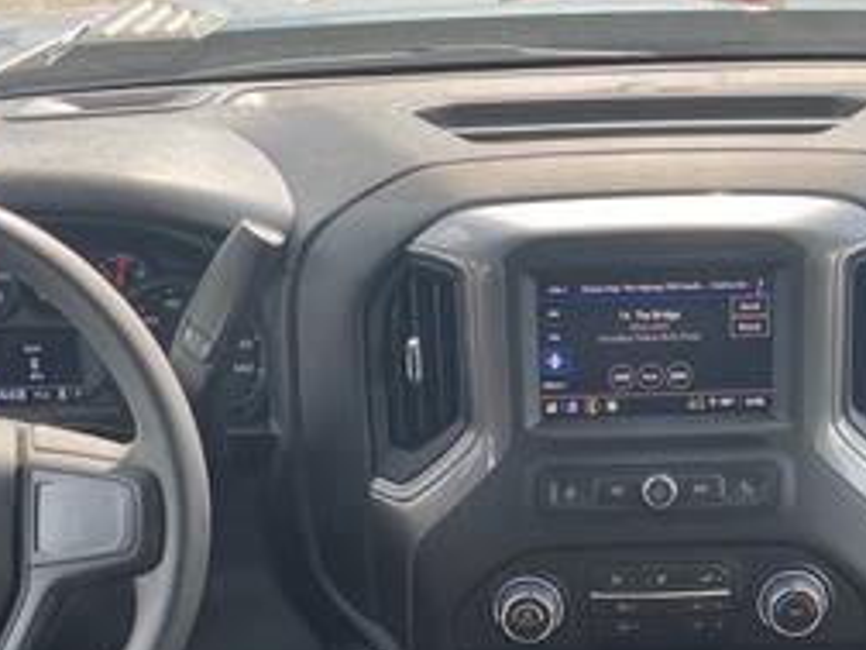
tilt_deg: -29.0
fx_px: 1651
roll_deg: +1.2
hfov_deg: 29.1
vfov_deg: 21.9
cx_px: 612
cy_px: 533
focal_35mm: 66
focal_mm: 4.2
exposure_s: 1/121
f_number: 1.6
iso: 40
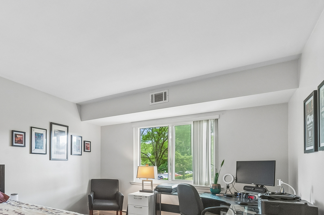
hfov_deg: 70.5
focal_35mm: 23
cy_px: 166
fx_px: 207
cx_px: 77
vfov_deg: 52.2
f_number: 8
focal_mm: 13
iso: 400
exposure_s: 1/25
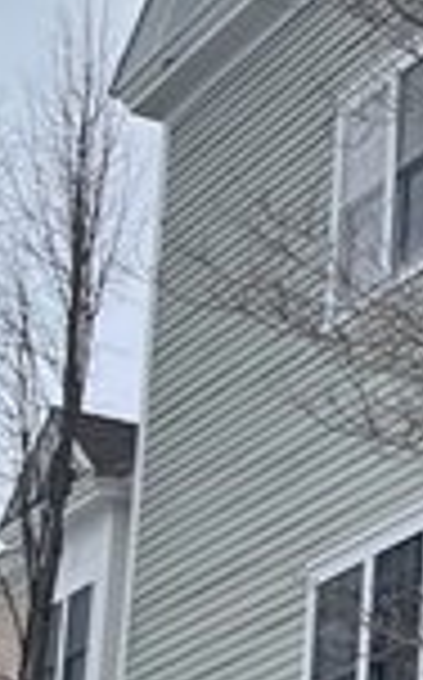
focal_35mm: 140
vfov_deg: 14.8
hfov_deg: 8.0
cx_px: 1256
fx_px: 2590
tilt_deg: +17.5
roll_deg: +2.1
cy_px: 558
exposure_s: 1/3401
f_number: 1.6
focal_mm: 4.2
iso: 32
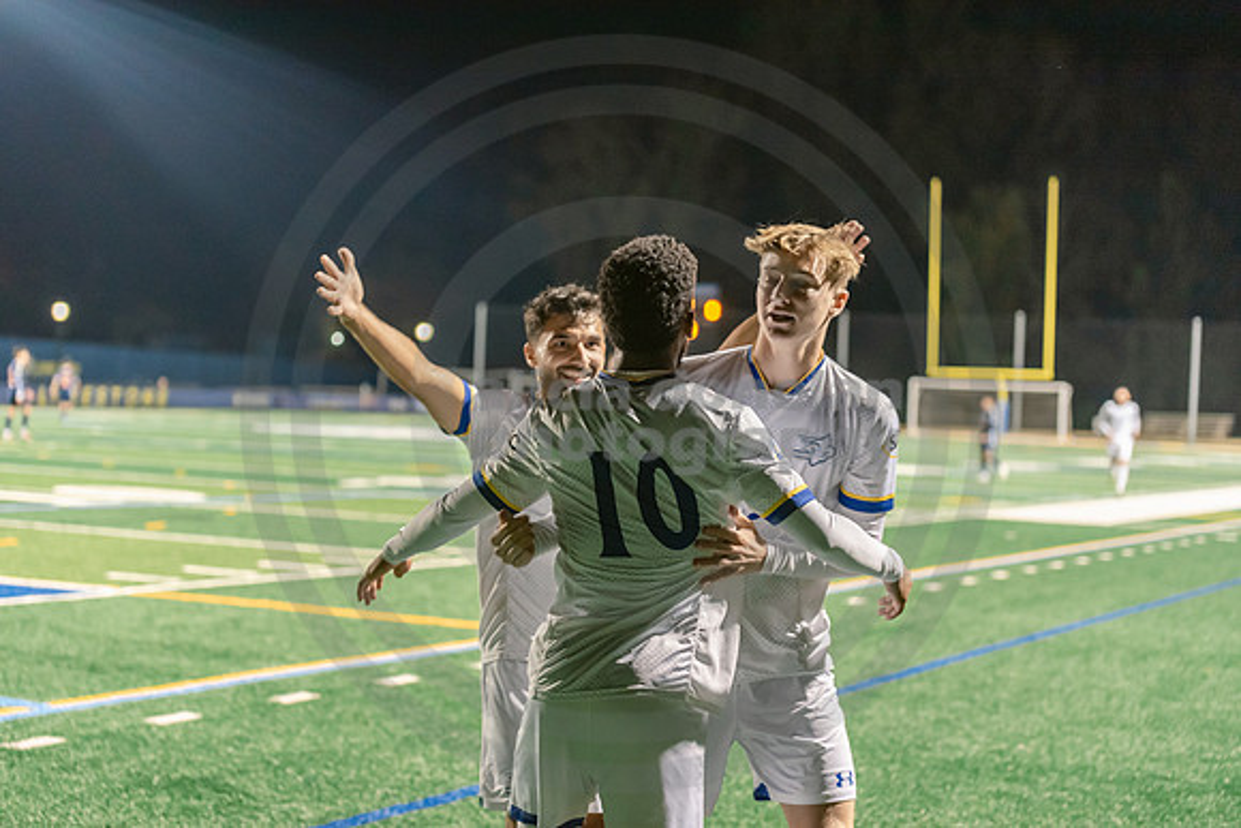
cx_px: 620
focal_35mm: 70
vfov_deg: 19.5
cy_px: 414
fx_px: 2414
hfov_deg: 28.8
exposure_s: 1/200
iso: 2500
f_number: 2.8
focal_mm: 70
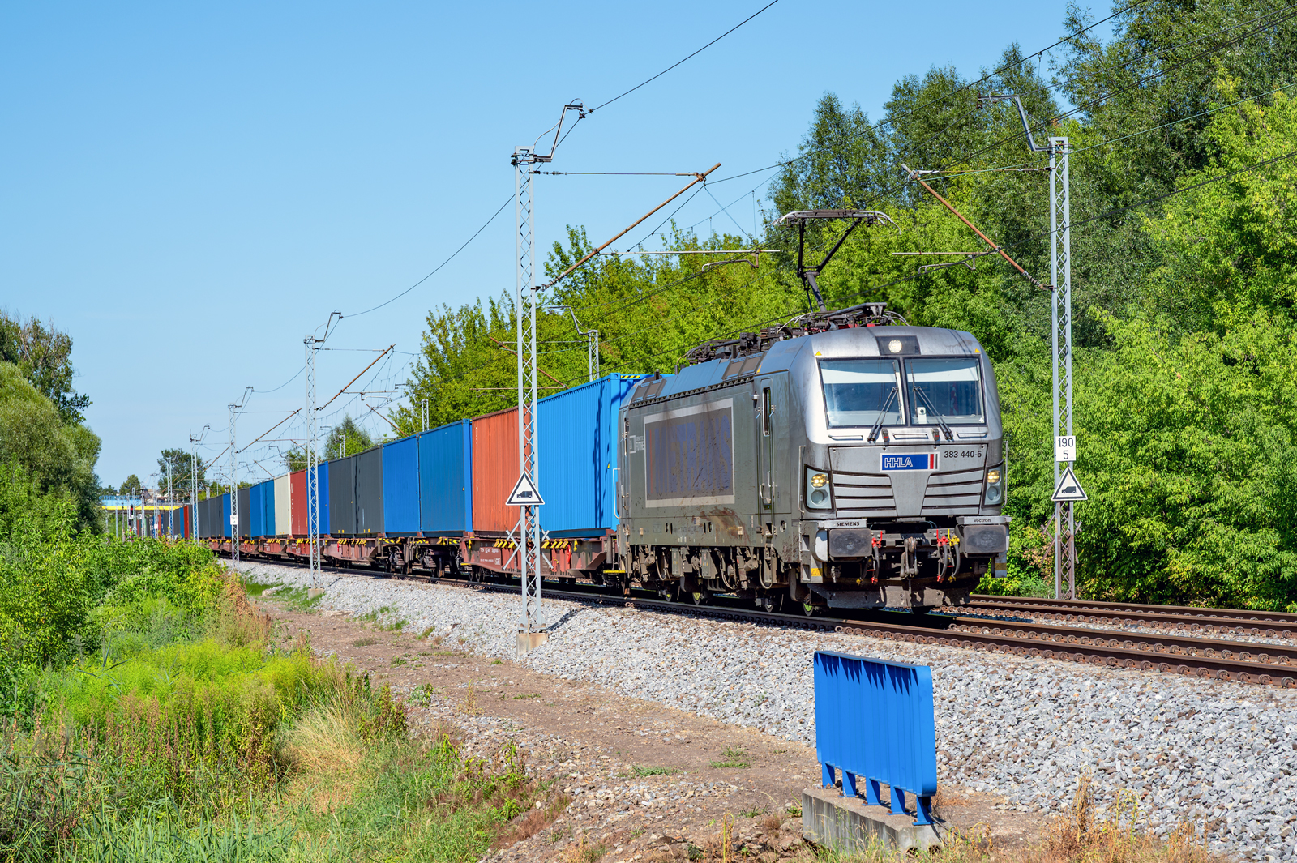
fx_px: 3097
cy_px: 432
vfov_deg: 15.9
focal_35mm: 86
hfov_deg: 23.7
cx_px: 648
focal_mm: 86
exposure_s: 1/500
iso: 160
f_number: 8
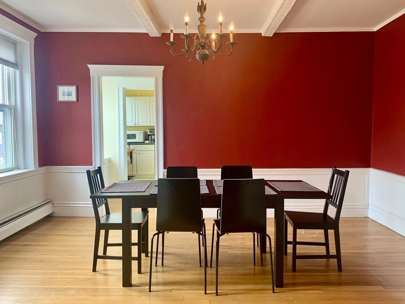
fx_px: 304
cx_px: 202
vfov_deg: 53.1
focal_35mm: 26
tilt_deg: -3.5
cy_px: 152
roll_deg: -0.3
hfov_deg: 67.3
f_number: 1.8
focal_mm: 4.25
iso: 80
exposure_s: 1/60
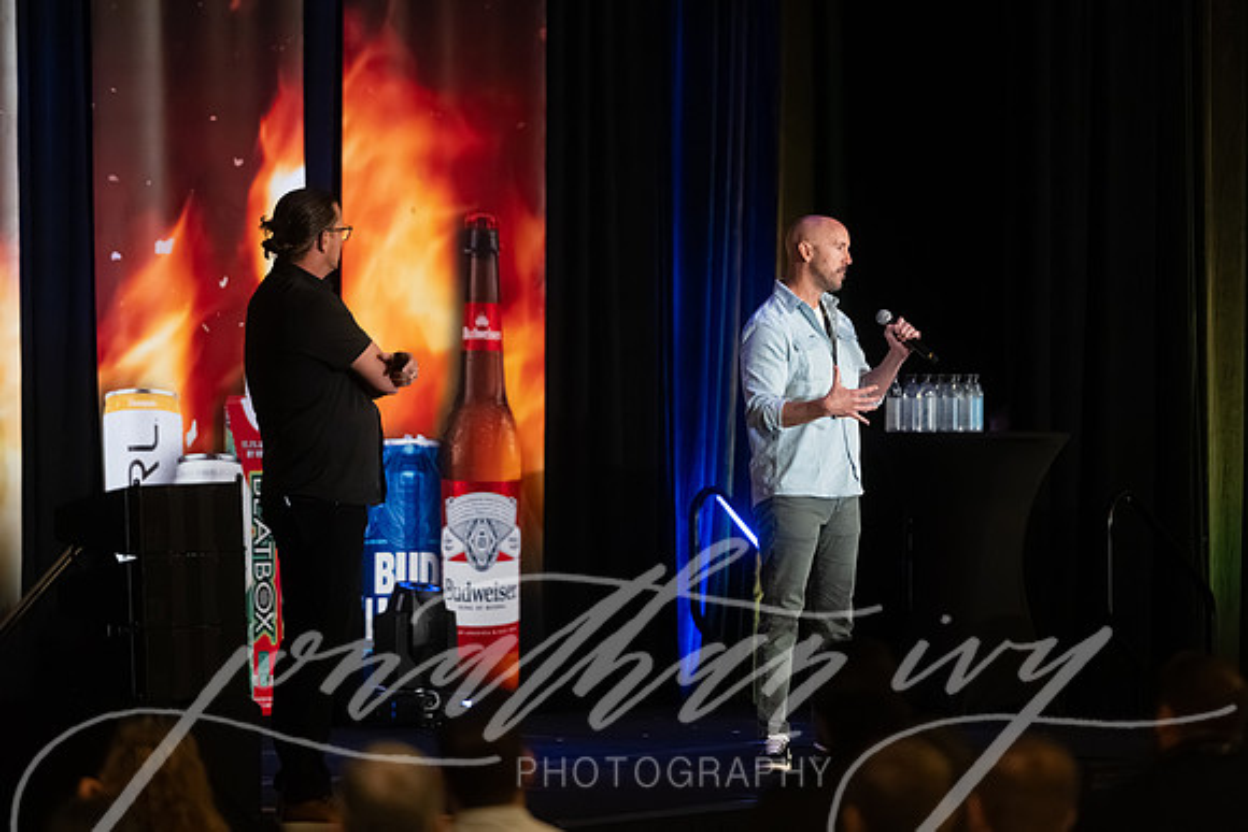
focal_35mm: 203
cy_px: 416
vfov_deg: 6.8
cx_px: 624
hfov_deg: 10.1
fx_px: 7036
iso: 8000
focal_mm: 200
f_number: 2.8
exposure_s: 1/400
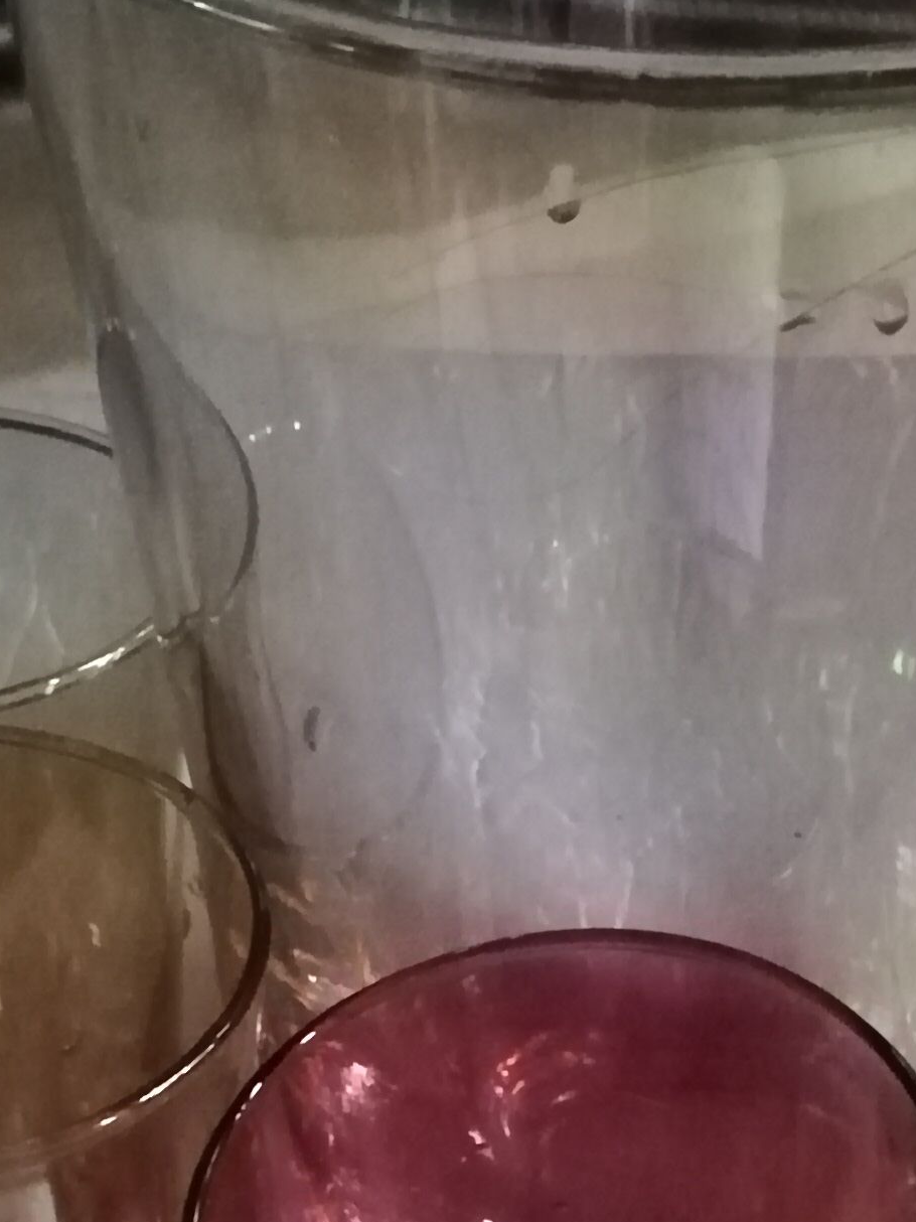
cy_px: 1012
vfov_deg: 22.6
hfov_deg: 17.2
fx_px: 3000
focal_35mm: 85
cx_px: 718
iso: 3200
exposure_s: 1/14.3
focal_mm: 3.83
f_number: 2.2
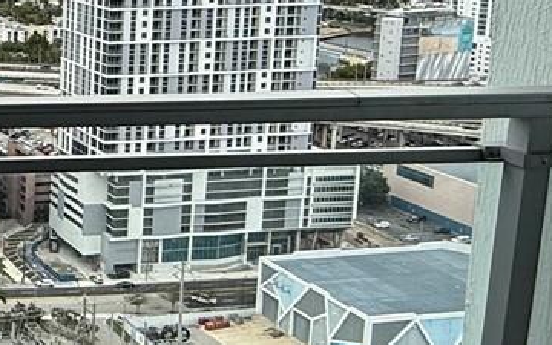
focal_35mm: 66
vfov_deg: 19.3
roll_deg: +0.5
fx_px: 993
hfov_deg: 25.0
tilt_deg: -9.1
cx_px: -238
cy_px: 32
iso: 50
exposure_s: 1/830
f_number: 2.2
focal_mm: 2.22
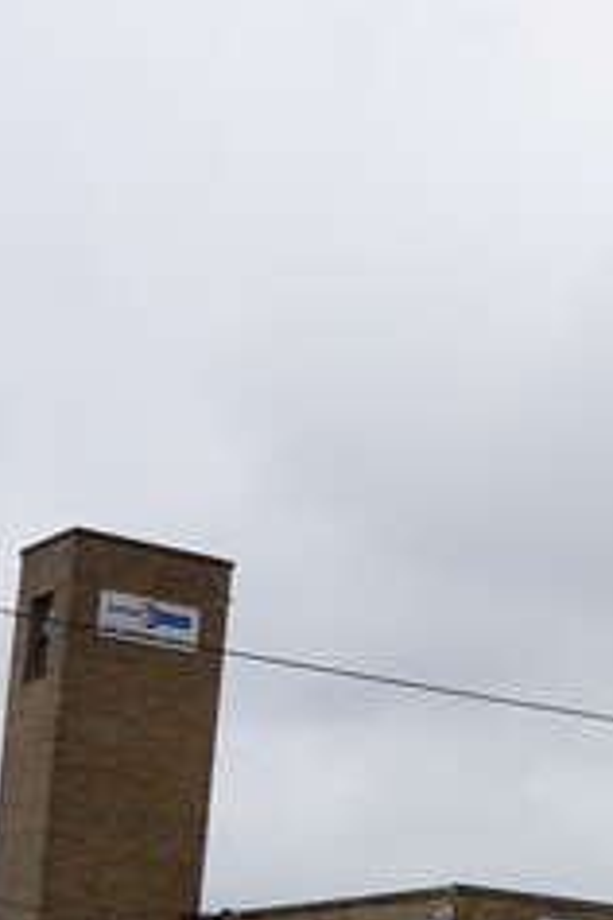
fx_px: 2324
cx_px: 1327
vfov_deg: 21.6
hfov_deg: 12.6
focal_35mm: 91
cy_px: 906
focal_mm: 18
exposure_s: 1/100
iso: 100
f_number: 10
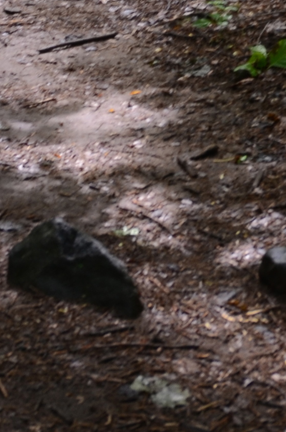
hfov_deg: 8.3
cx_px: -126
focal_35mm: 161
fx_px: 1927
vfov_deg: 11.5
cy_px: -440
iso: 200
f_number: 2.8
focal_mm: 24
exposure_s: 1/60
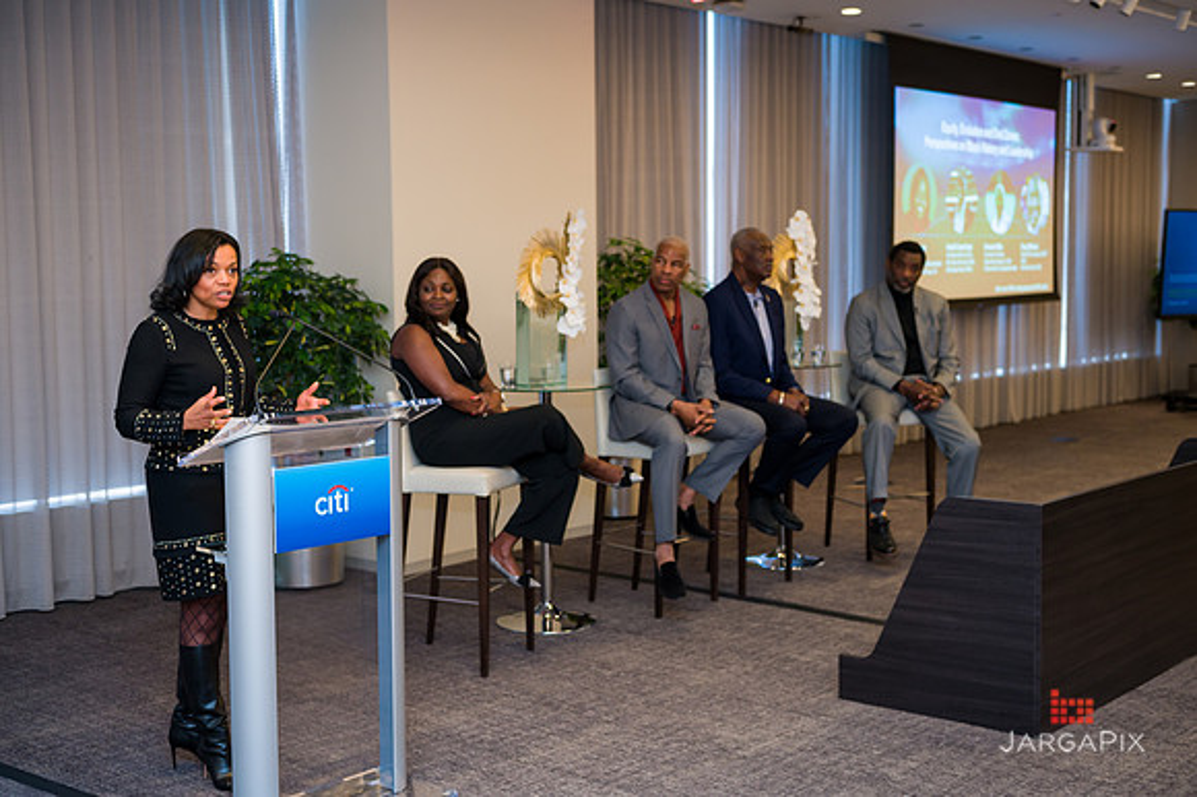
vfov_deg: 29.8
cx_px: 598
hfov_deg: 43.6
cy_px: 398
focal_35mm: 45
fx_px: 1495
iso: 640
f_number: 4
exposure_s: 1/200
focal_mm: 45
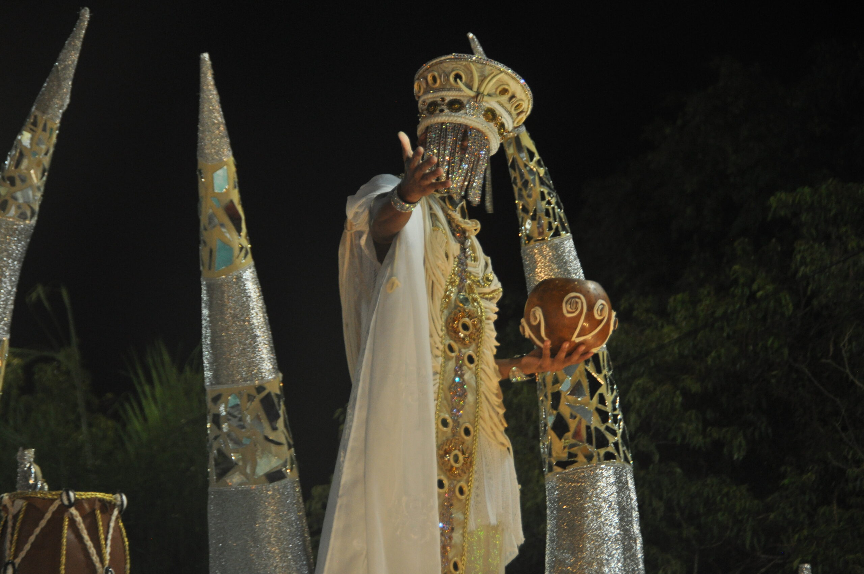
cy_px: 287
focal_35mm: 158
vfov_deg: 8.7
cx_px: 432
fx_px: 3775
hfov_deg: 13.1
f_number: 5.3
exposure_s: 1/60
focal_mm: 105
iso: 800
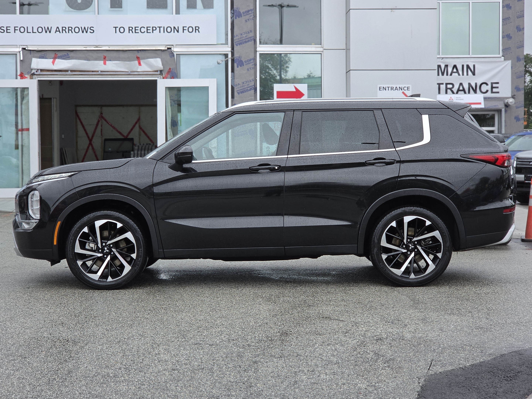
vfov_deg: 21.3
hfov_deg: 28.2
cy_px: 200
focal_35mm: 69
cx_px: 266
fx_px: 1060
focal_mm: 7
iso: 25
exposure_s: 1/303
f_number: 2.4
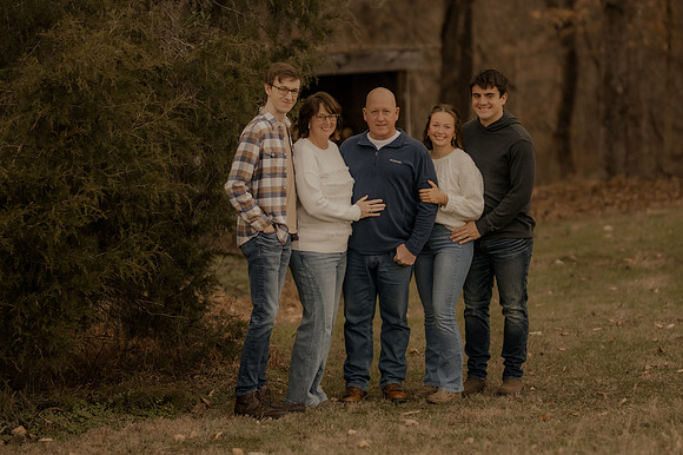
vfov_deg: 10.4
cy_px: 232
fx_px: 2505
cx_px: 331
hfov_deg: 15.5
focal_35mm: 132
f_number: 1.4
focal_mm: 85
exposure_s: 1/800
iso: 200
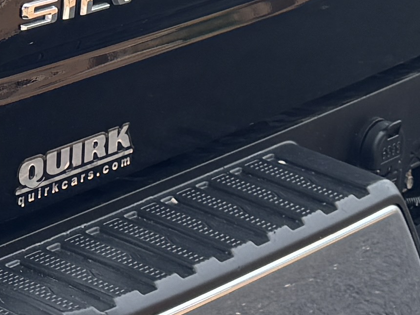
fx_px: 1930
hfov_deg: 11.6
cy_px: -129
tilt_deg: -13.5
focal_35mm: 159
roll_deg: +1.0
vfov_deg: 9.1
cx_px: -315
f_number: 1.78
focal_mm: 6.76
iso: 80
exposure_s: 1/1456
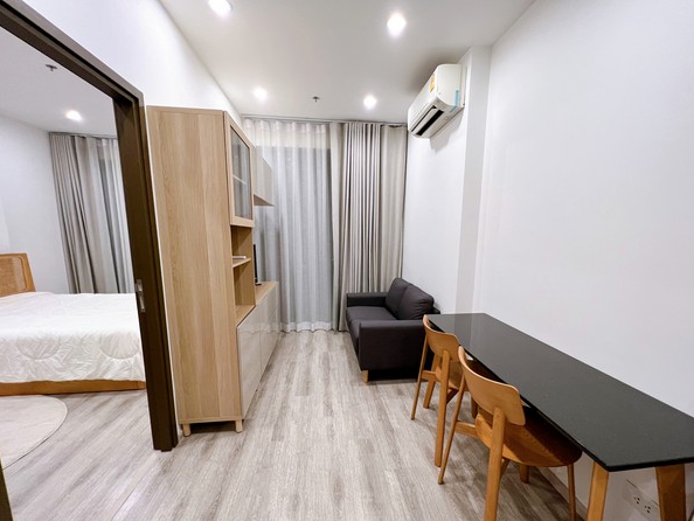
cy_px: 279
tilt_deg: -8.7
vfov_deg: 85.6
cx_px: 362
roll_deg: -0.6
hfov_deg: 102.0
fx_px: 281
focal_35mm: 14
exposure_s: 1/63
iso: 250
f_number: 1.8
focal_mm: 1.57
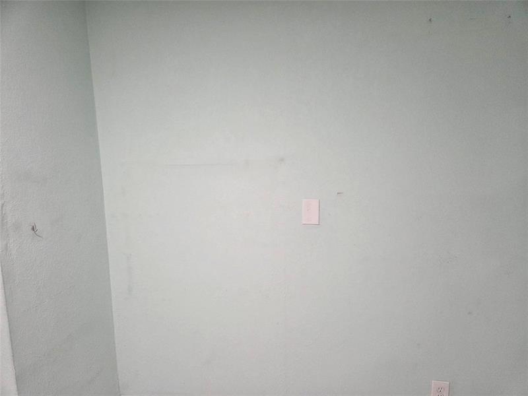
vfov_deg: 58.9
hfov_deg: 73.9
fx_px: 351
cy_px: 198
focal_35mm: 23
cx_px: 264
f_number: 1.8
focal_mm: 5.4
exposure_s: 1/120
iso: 320
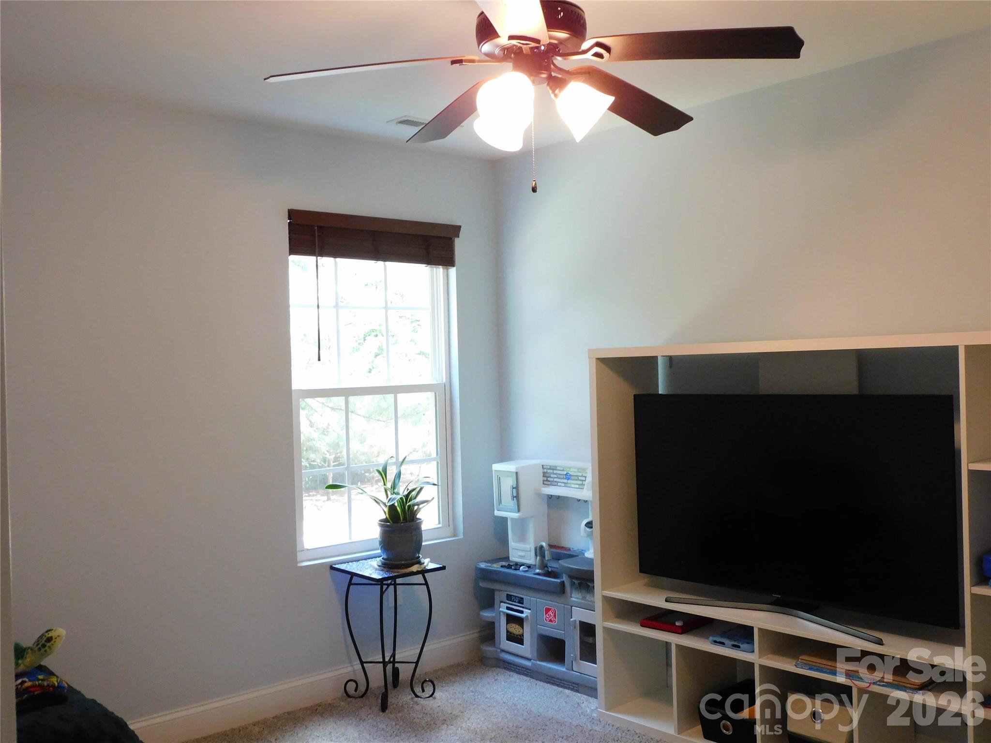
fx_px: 945
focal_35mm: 33
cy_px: 372
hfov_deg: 55.4
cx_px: 496
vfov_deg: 42.9
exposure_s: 1/25
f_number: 3.6
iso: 400
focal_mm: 5.9
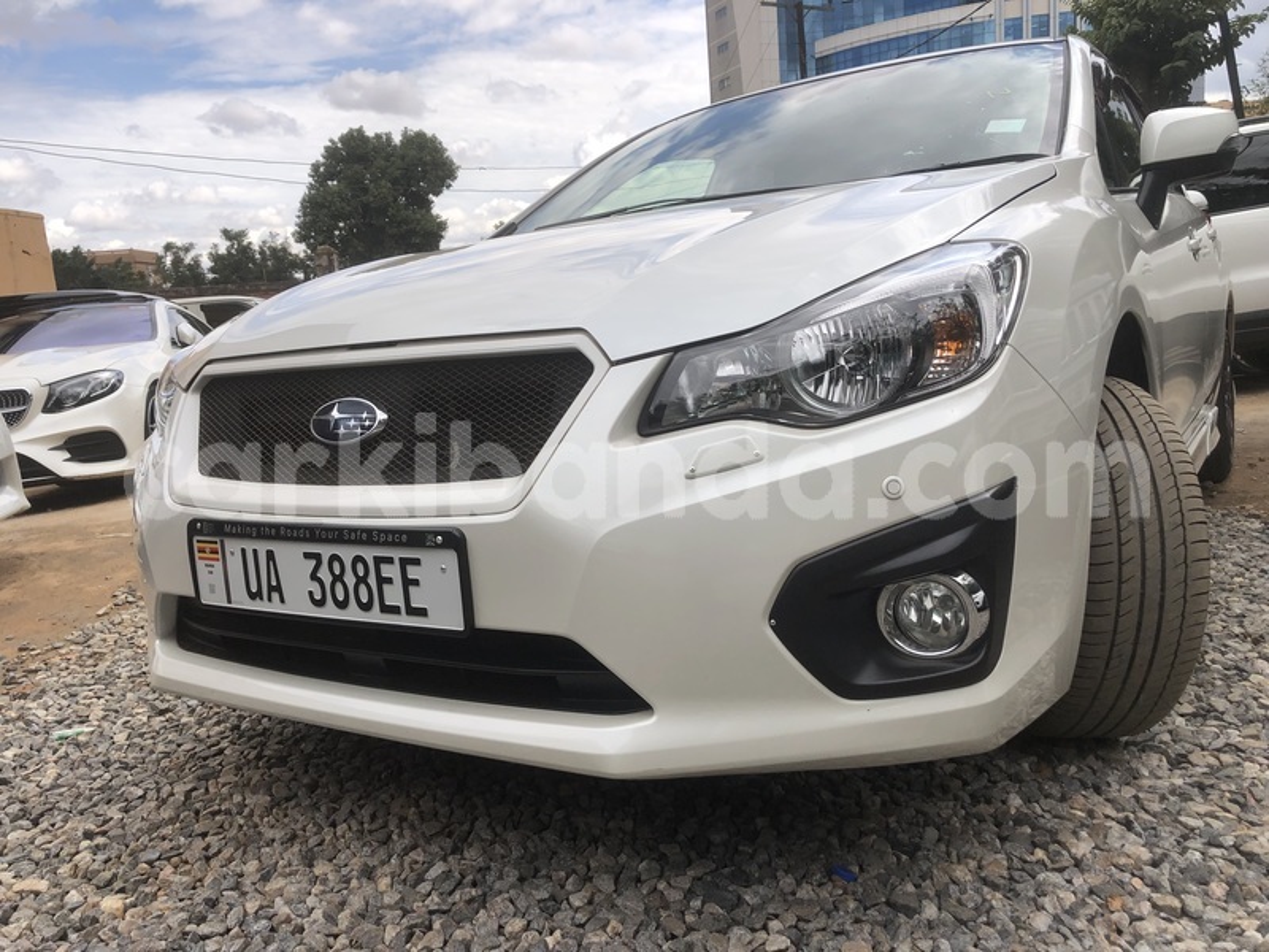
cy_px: 476
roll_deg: +4.0
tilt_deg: -11.8
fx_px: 1026
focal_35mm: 28
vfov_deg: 49.7
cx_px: 634
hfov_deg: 63.4
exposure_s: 1/1372
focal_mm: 3.99
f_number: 1.8
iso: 20
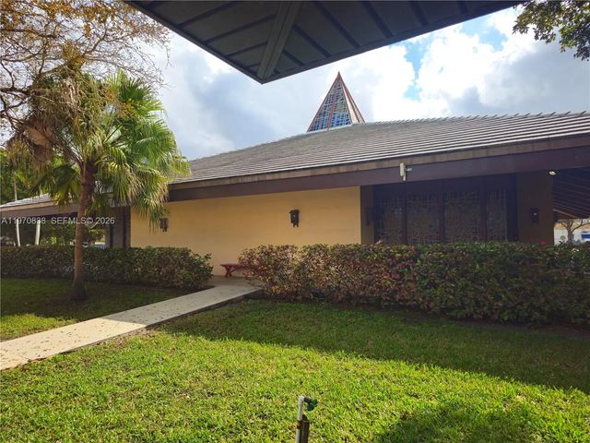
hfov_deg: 73.9
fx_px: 392
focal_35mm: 23
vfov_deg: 58.9
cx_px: 295
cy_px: 222
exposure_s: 1/501
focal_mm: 6.3
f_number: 1.7
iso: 10
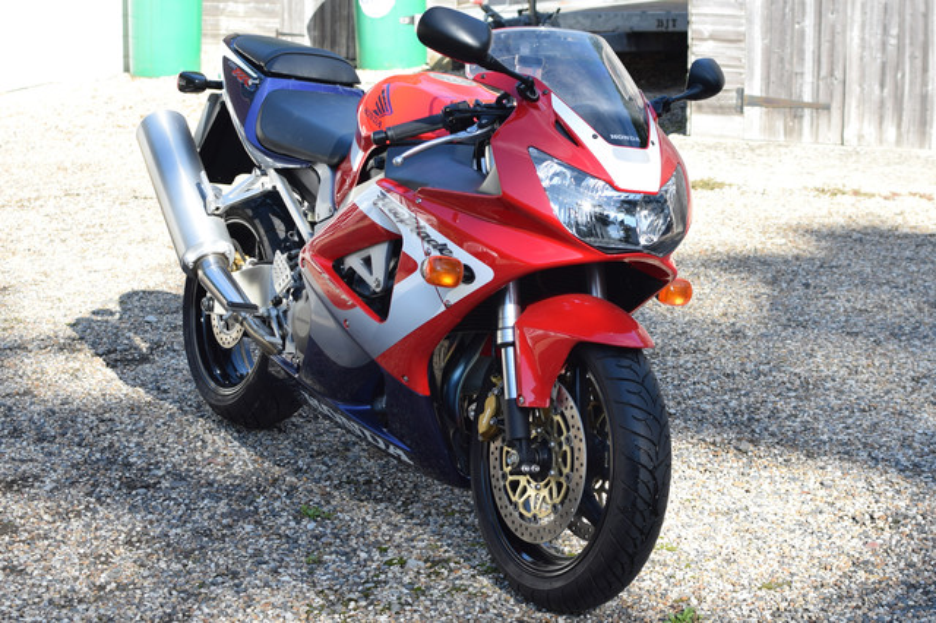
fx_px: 1364
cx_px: 468
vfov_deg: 25.7
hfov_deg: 37.9
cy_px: 312
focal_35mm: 52
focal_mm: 35
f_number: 3.2
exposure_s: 1/250
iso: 100
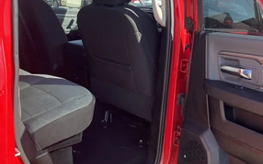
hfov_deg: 45.5
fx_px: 308
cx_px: 88
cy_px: 56
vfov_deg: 29.7
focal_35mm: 43
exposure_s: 1/303
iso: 25
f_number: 1.8
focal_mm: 3
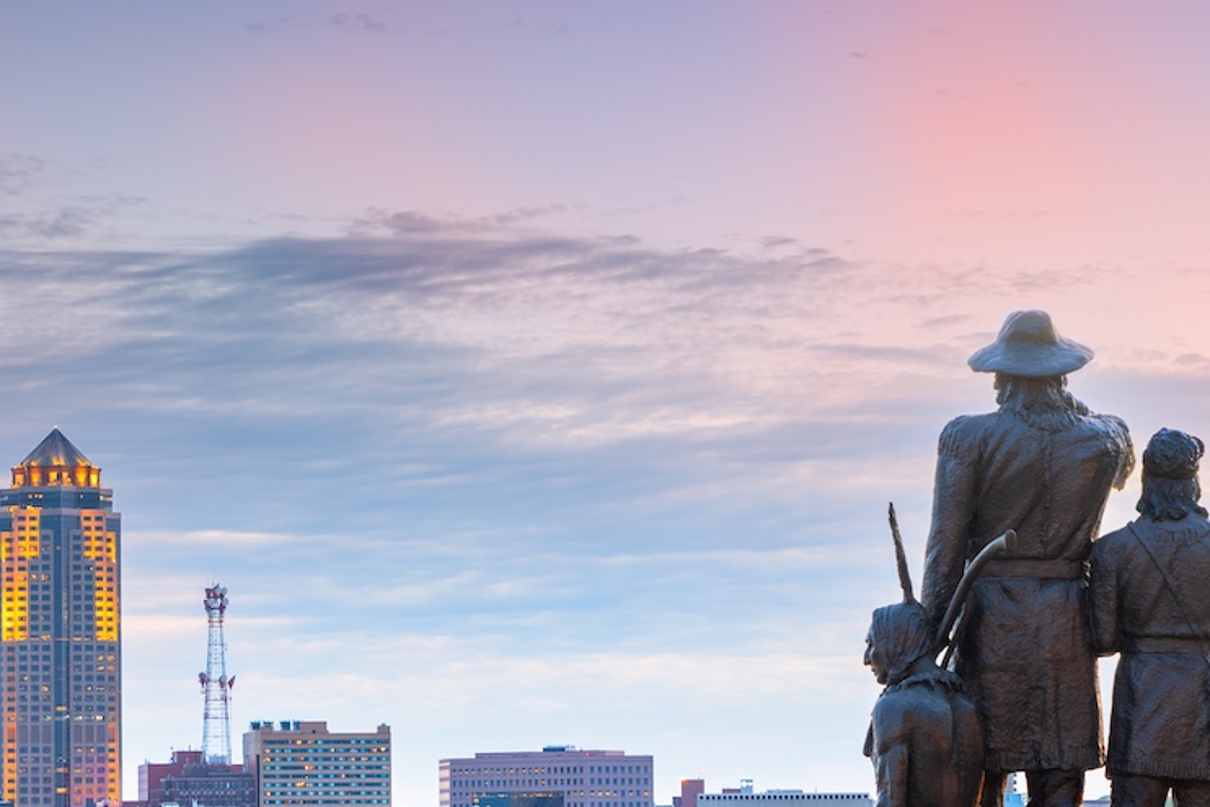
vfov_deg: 9.9
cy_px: 581
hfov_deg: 14.7
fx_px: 4639
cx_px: 59
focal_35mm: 138
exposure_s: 8
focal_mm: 64
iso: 100
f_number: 8
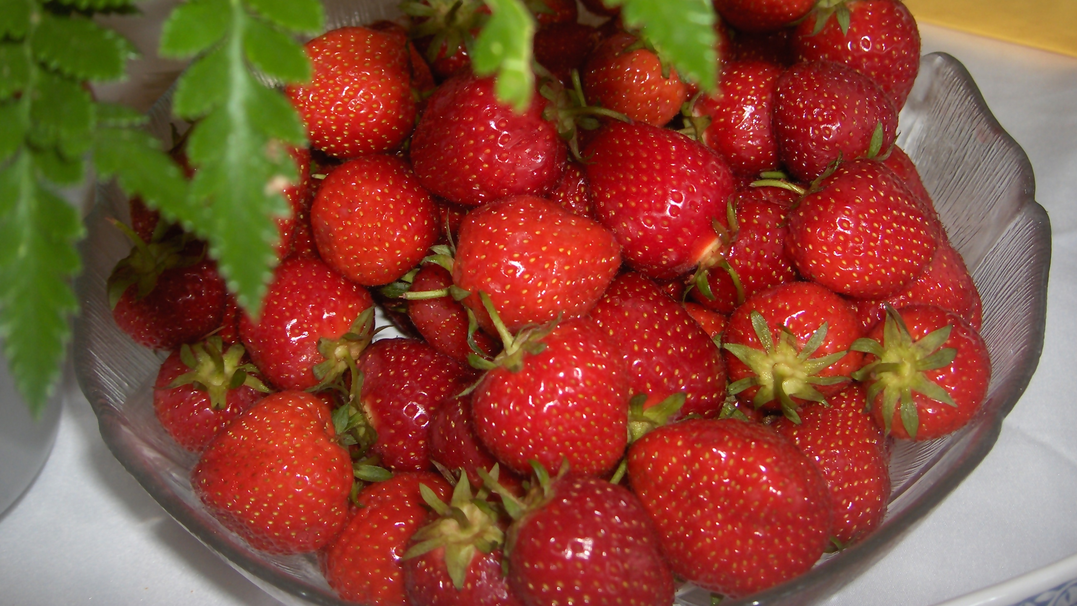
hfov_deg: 47.4
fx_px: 1228
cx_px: 543
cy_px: 199
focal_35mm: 43
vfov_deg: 27.5
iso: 100
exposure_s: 1/60
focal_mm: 8
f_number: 2.8
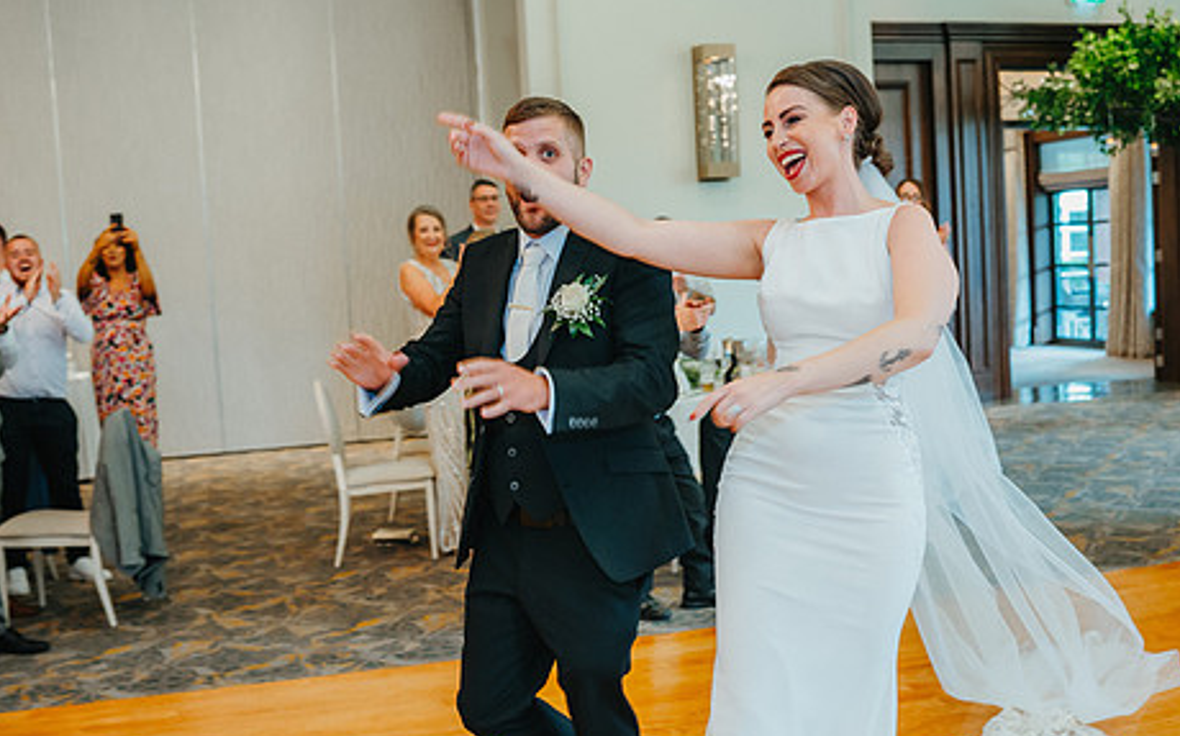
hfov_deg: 44.3
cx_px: 639
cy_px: 427
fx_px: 1446
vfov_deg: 28.5
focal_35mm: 45
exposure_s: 1/125
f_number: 2.8
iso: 1600
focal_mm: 35
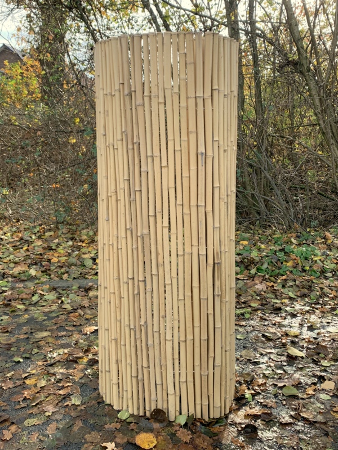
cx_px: 169
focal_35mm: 26
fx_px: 338
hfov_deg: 53.1
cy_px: 225
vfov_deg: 67.3
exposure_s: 1/338
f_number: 1.8
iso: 25
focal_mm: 4.25
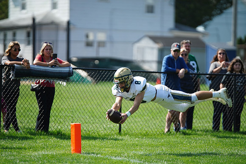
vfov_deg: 5.3
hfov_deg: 7.9
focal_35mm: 261
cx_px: 123
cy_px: 82
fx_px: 1784
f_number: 2.8
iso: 400
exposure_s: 1/3200
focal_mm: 261
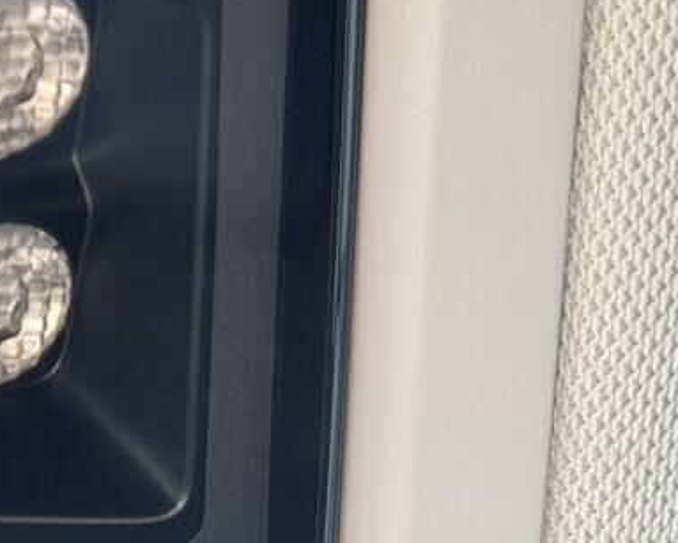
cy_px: 154
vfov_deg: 8.8
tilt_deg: +61.1
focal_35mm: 176
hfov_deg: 10.3
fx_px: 3534
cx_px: -579
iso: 50
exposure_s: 1/162
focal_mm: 6.76
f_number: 1.78
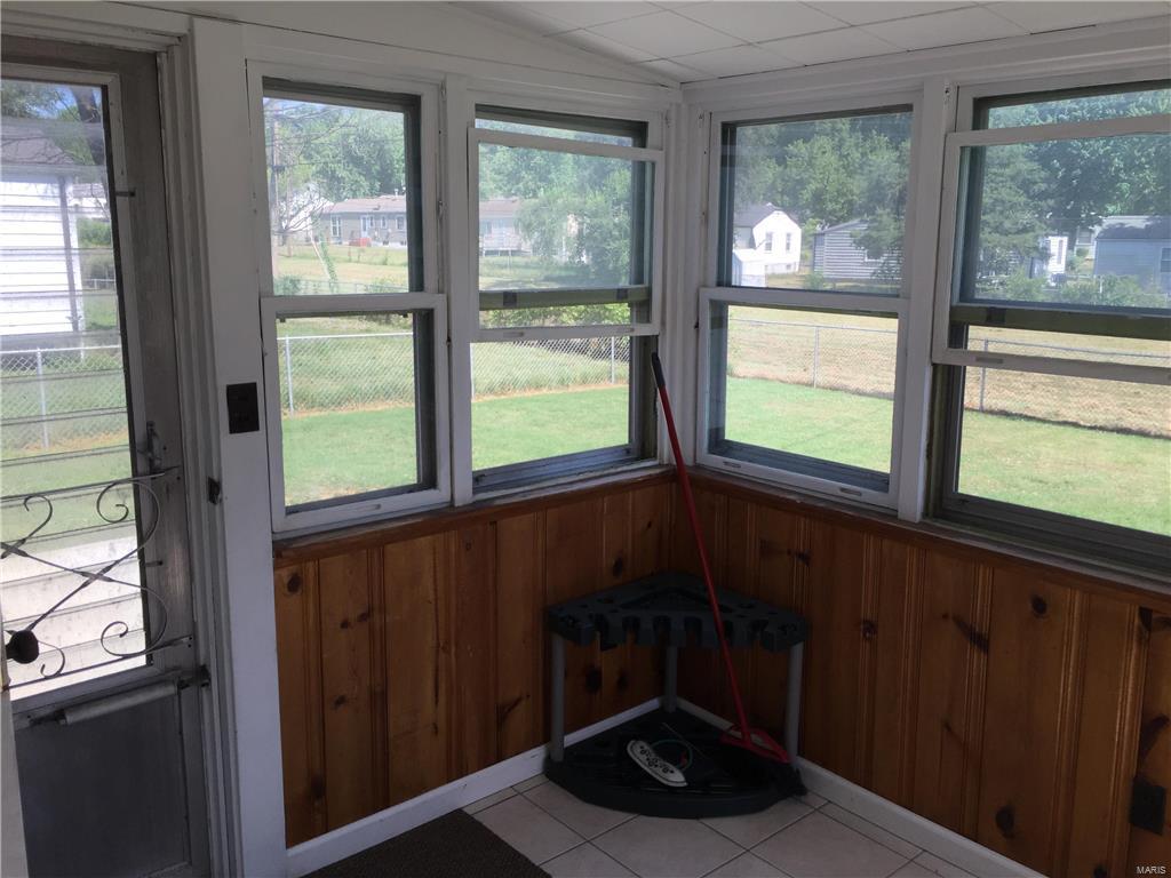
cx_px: 586
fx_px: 981
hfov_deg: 61.7
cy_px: 439
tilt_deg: -9.7
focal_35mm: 29
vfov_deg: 48.2
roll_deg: -1.3
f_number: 2.2
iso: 32
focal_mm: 4.15
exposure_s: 1/507
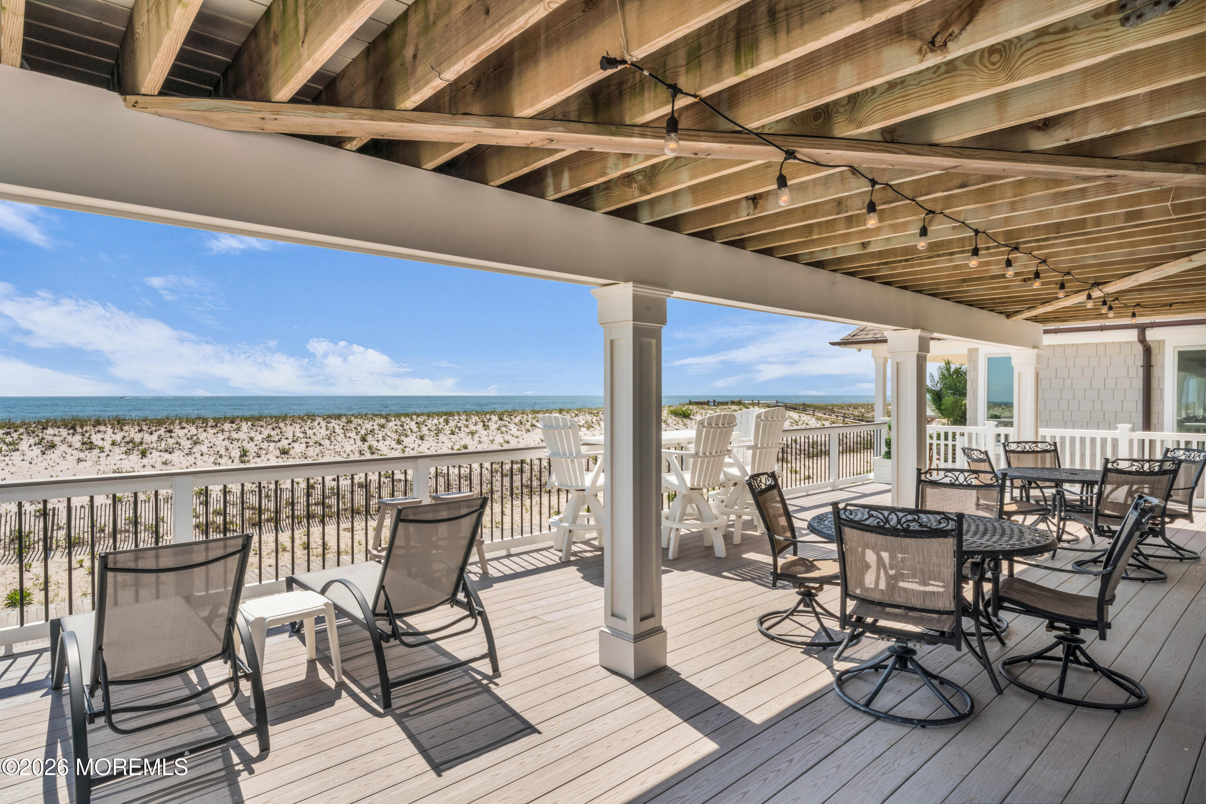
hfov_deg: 85.7
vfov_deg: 63.5
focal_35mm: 19
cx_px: 603
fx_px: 650
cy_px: 402
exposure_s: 1/40
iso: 100
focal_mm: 19.4
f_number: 22
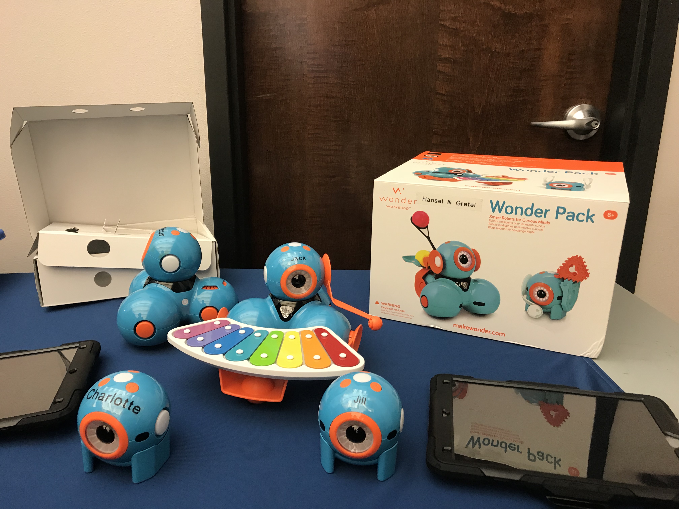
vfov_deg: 49.7
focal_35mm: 28
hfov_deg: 63.4
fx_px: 549
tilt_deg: -16.7
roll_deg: -1.2
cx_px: 340
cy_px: 254
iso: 40
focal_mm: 3.99
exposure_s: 1/17
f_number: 1.8
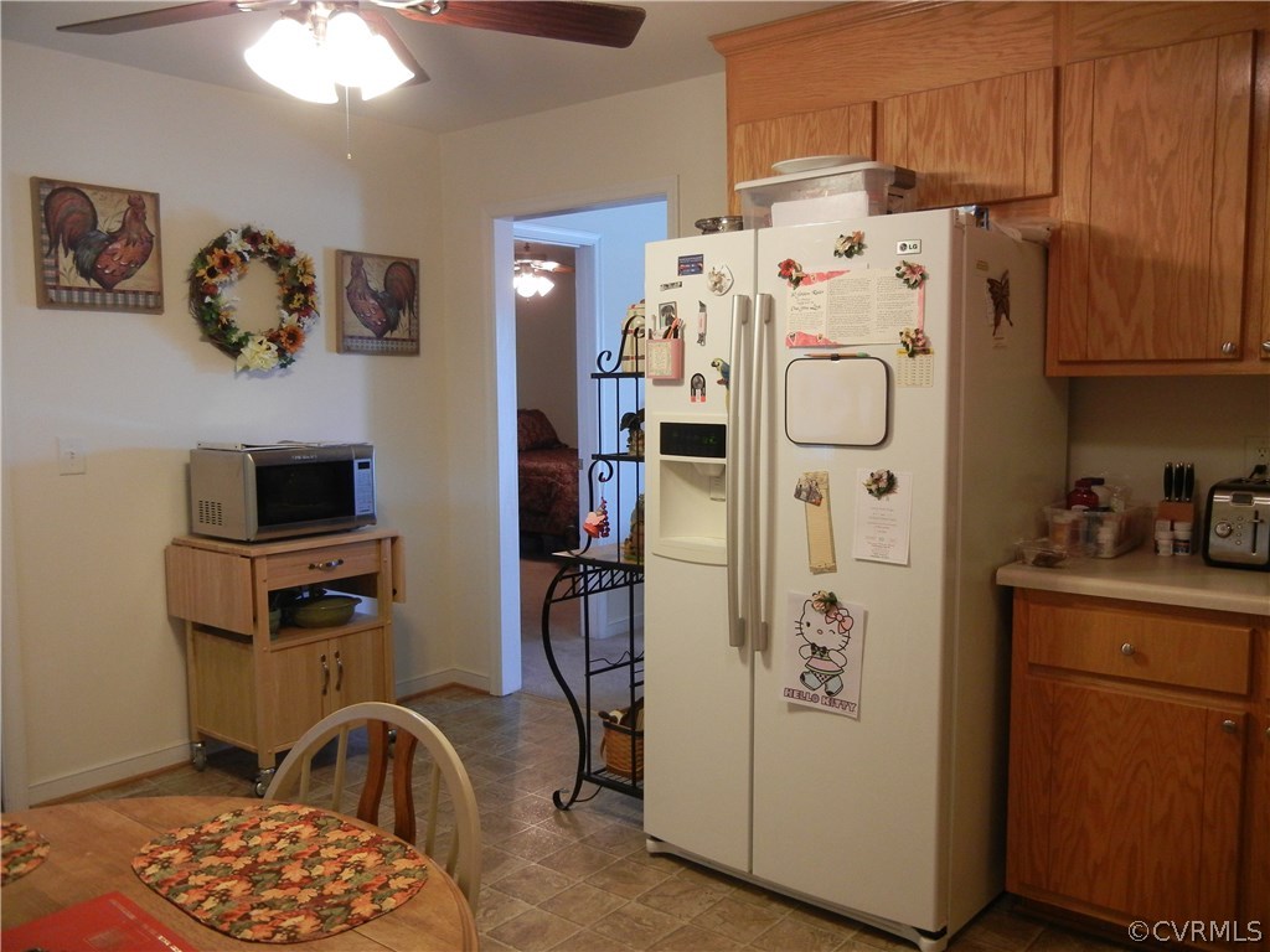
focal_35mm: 30
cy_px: 476
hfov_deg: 60.0
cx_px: 635
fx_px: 1101
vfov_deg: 46.8
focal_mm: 5.4
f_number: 3.5
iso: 368
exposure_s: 1/30
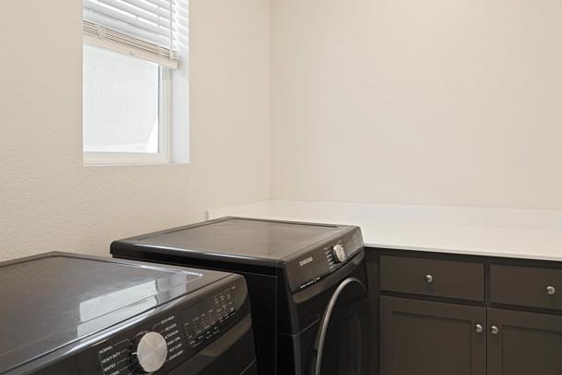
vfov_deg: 47.7
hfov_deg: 66.8
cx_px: 332
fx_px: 422
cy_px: 152
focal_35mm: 27
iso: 800
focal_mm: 16
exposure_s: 1/15
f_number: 9
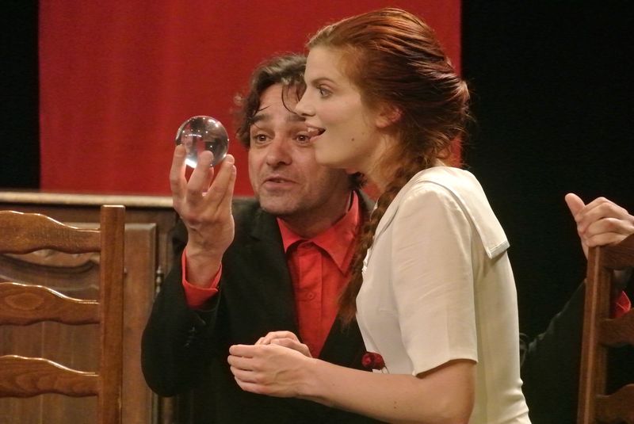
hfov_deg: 7.9
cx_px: 317
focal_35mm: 262
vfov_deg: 5.3
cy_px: 212
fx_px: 4618
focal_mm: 97.2
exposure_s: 1/100
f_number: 5.6
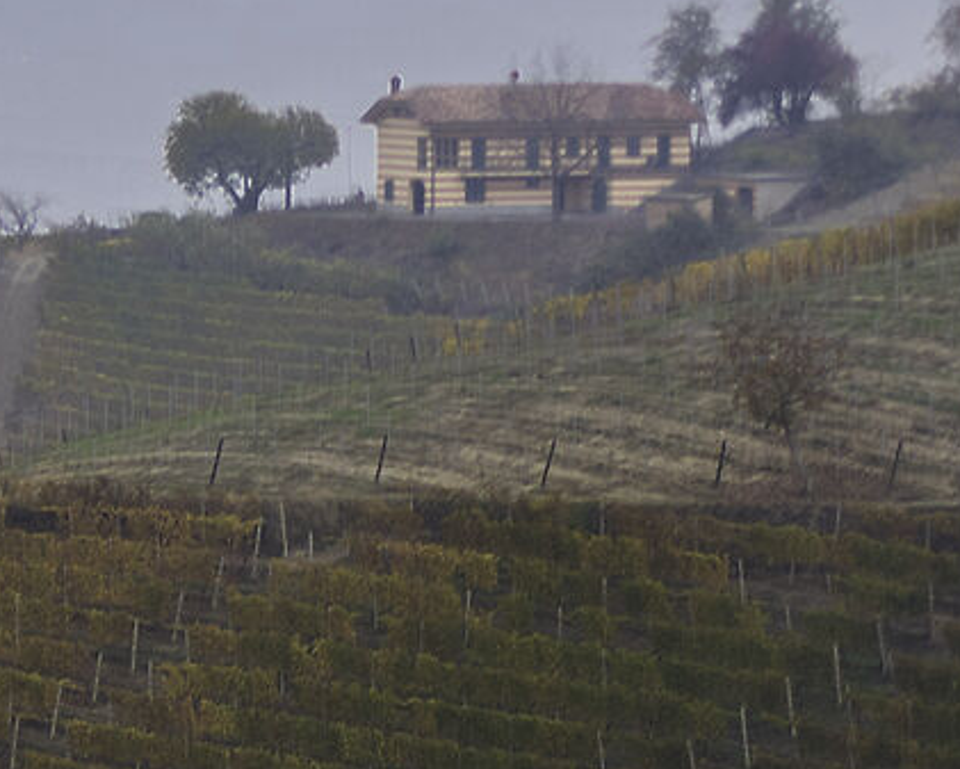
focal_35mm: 428
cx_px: -1309
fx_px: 12163
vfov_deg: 3.6
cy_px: 1235
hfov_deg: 4.4
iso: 200
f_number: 4
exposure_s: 1/250
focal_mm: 80
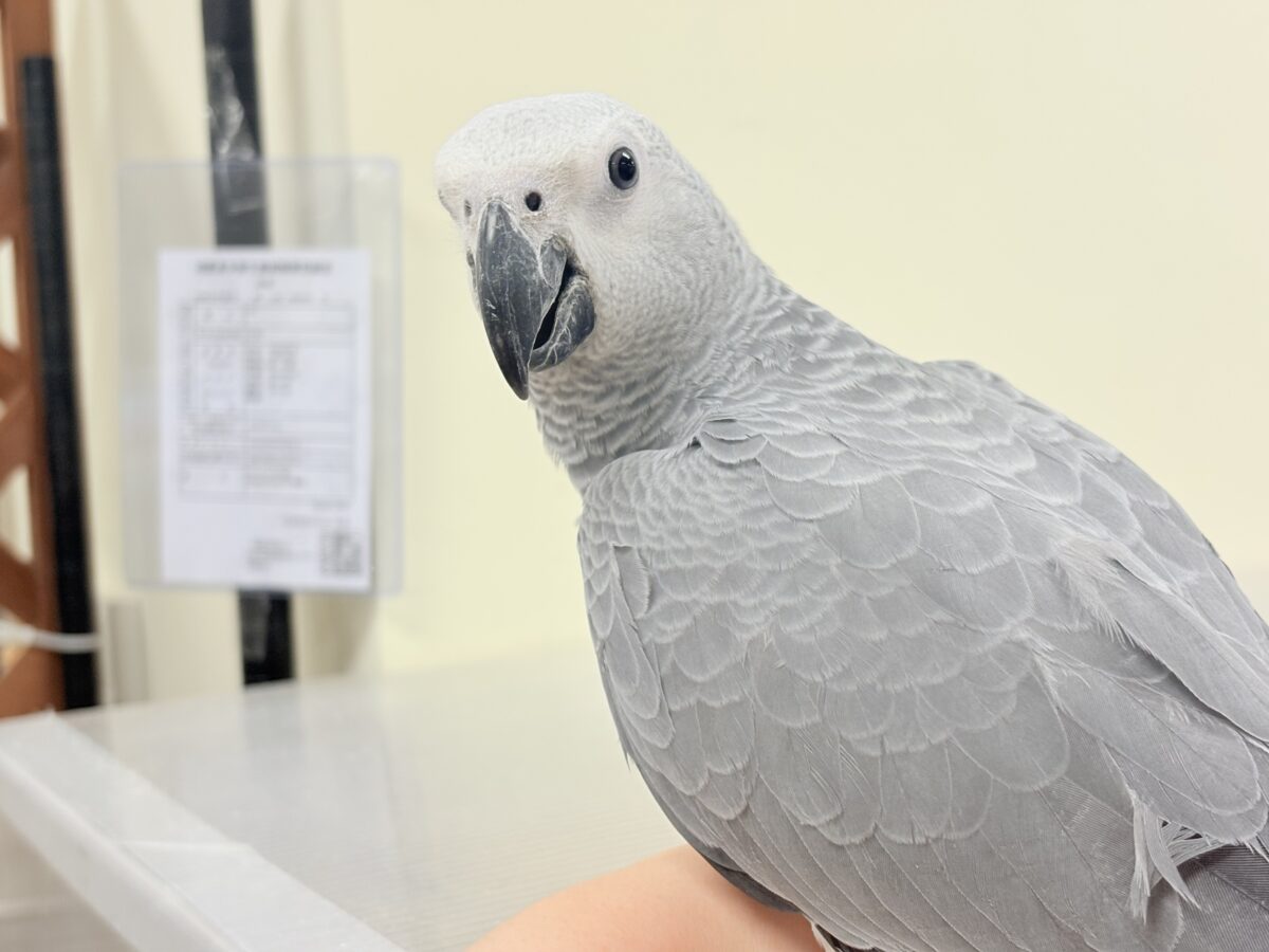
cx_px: 634
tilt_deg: -2.7
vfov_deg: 28.0
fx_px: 1906
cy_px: 476
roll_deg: +3.8
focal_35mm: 52
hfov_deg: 36.8
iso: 50
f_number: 1.6
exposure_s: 1/111
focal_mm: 5.96
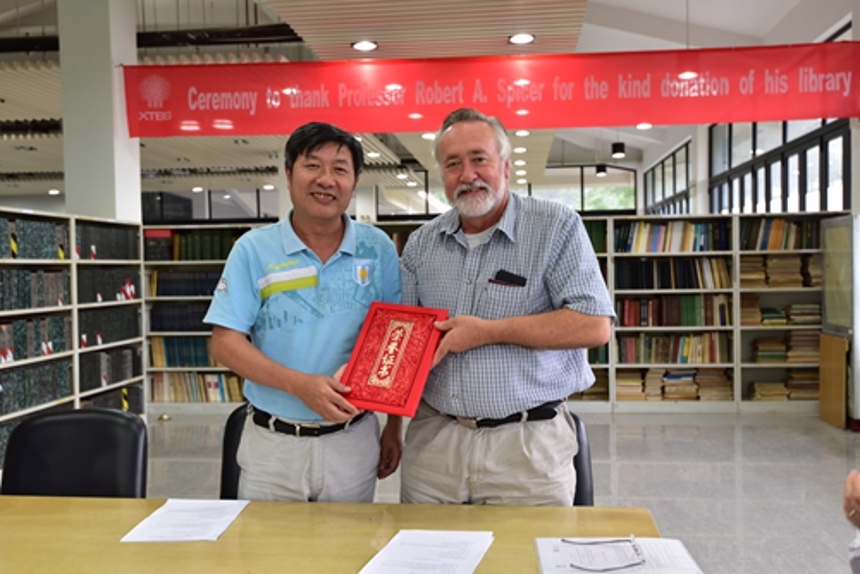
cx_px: 430
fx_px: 837
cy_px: 287
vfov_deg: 37.9
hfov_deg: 54.4
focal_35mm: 35
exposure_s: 1/20
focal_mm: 35
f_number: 5
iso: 800
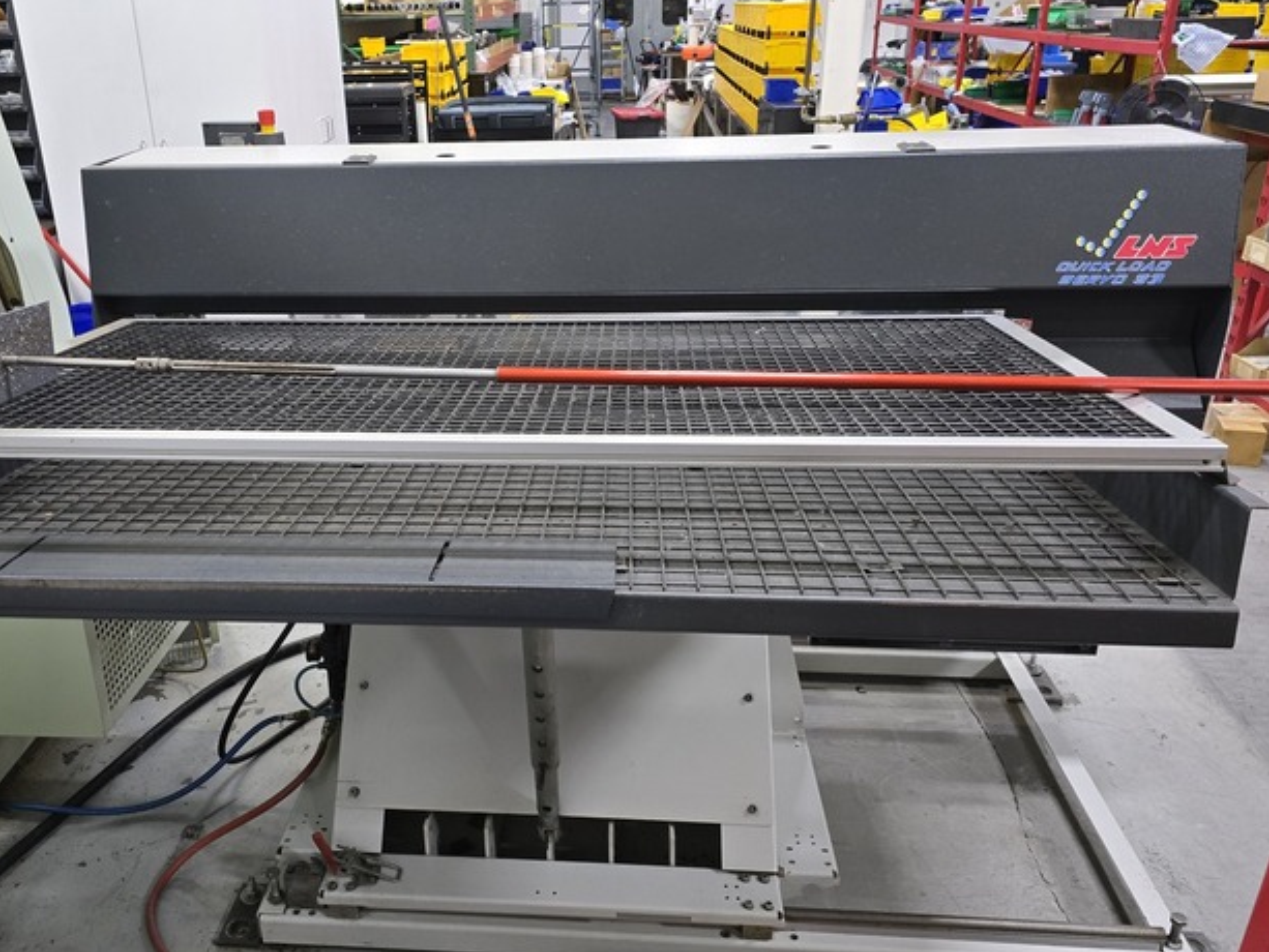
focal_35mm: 30
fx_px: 1100
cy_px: 451
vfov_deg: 46.8
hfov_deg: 59.5
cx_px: 509
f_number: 1.7
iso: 400
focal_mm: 6.3
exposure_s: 1/120
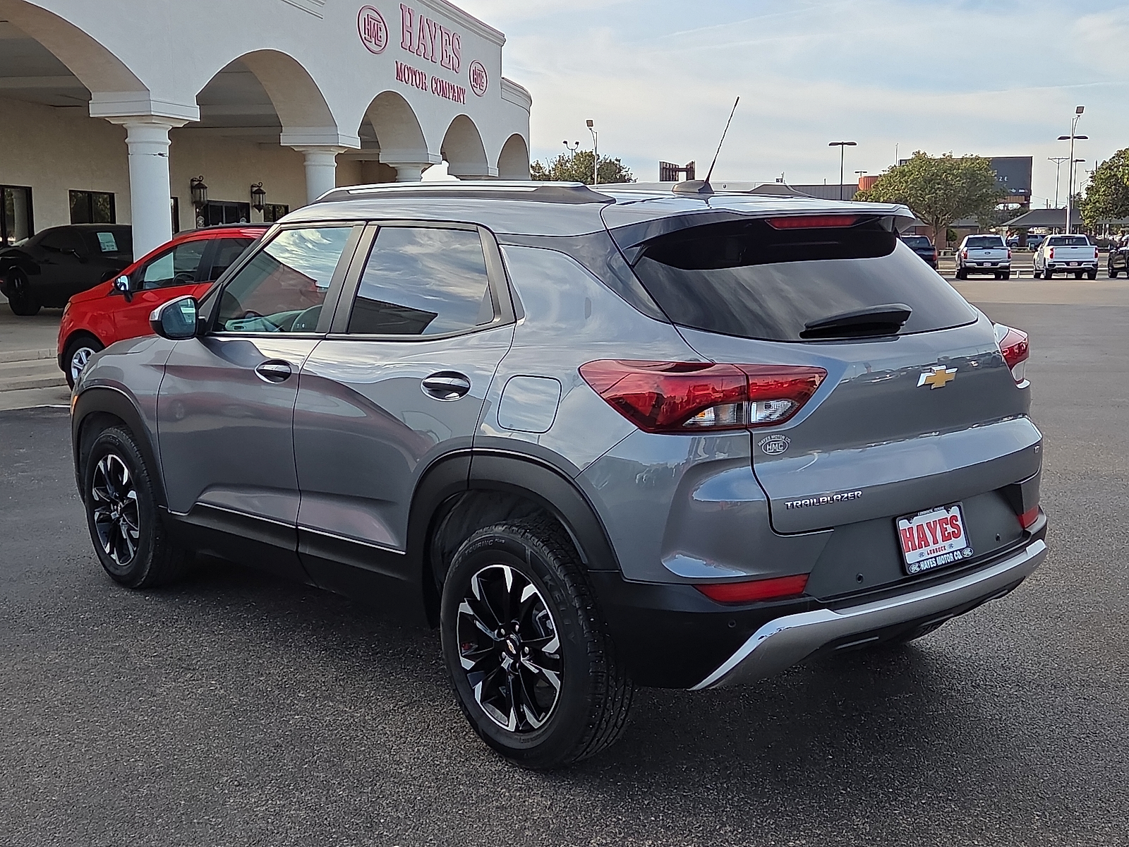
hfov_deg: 44.8
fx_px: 1370
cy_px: 424
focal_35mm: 42
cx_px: 564
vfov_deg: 34.3
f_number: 1.8
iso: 25
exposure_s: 1/1000
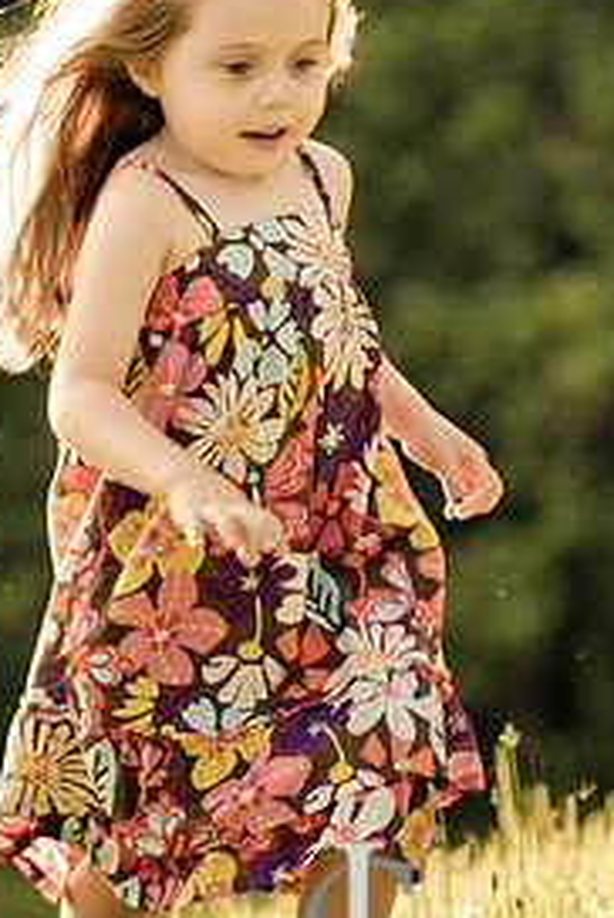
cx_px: 295
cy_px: 334
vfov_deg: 5.7
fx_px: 9182
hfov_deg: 3.8
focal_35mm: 360
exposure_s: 1/350
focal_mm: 145
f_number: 3.5
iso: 250
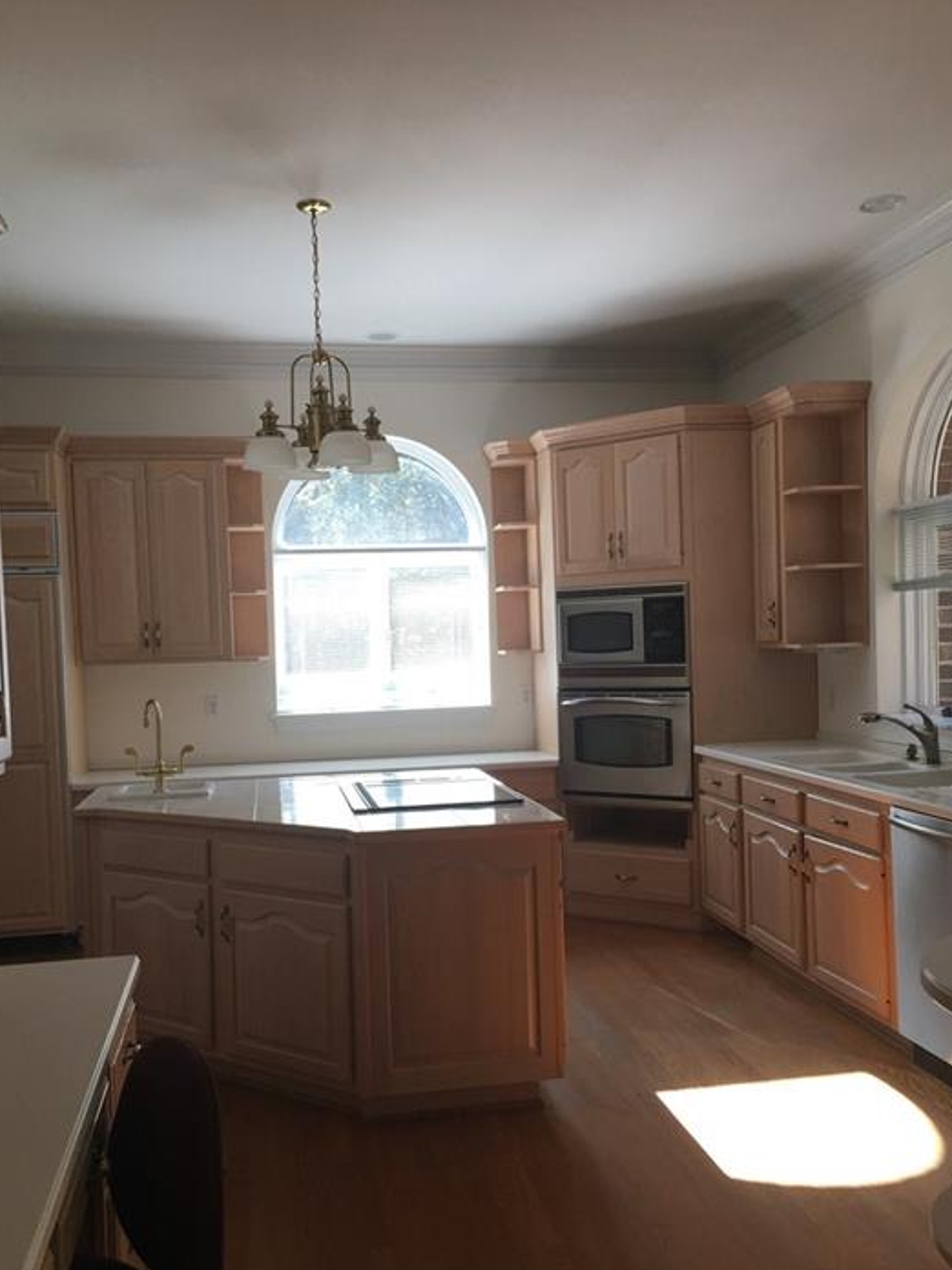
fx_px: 1173
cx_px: 469
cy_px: 684
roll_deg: +1.1
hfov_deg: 44.2
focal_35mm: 32
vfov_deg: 56.8
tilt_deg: -1.8
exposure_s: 1/120
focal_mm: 4.15
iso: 40
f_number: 2.2
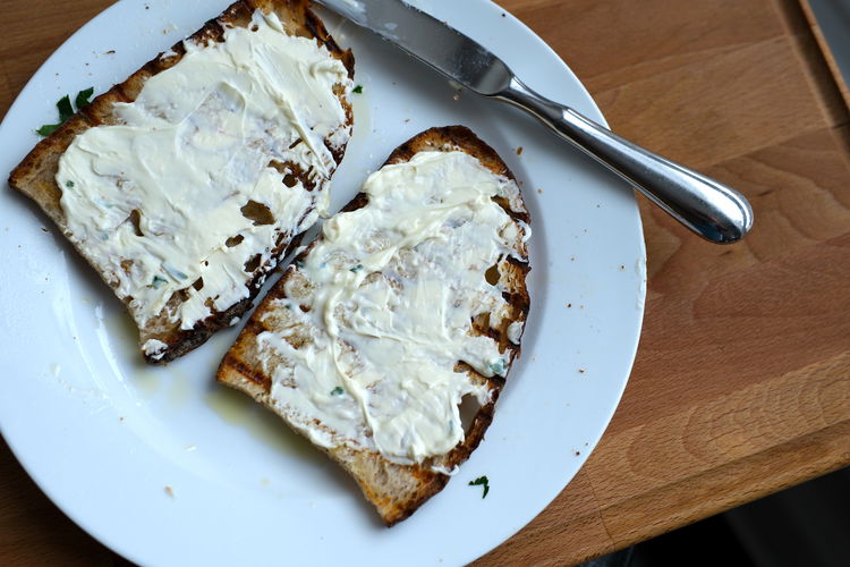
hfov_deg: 43.6
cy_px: 284
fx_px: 1062
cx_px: 425
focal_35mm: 45
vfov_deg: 29.9
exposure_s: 1/140
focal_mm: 30
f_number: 2.8
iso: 125
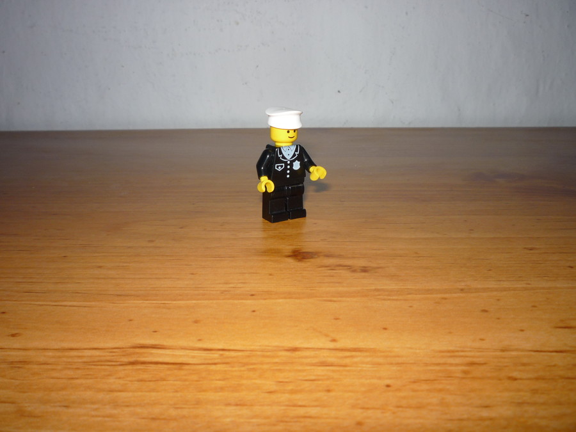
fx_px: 532
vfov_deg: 44.2
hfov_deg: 56.8
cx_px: 288
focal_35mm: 32
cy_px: 216
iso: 100
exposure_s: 1/30
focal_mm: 5.2
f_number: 4
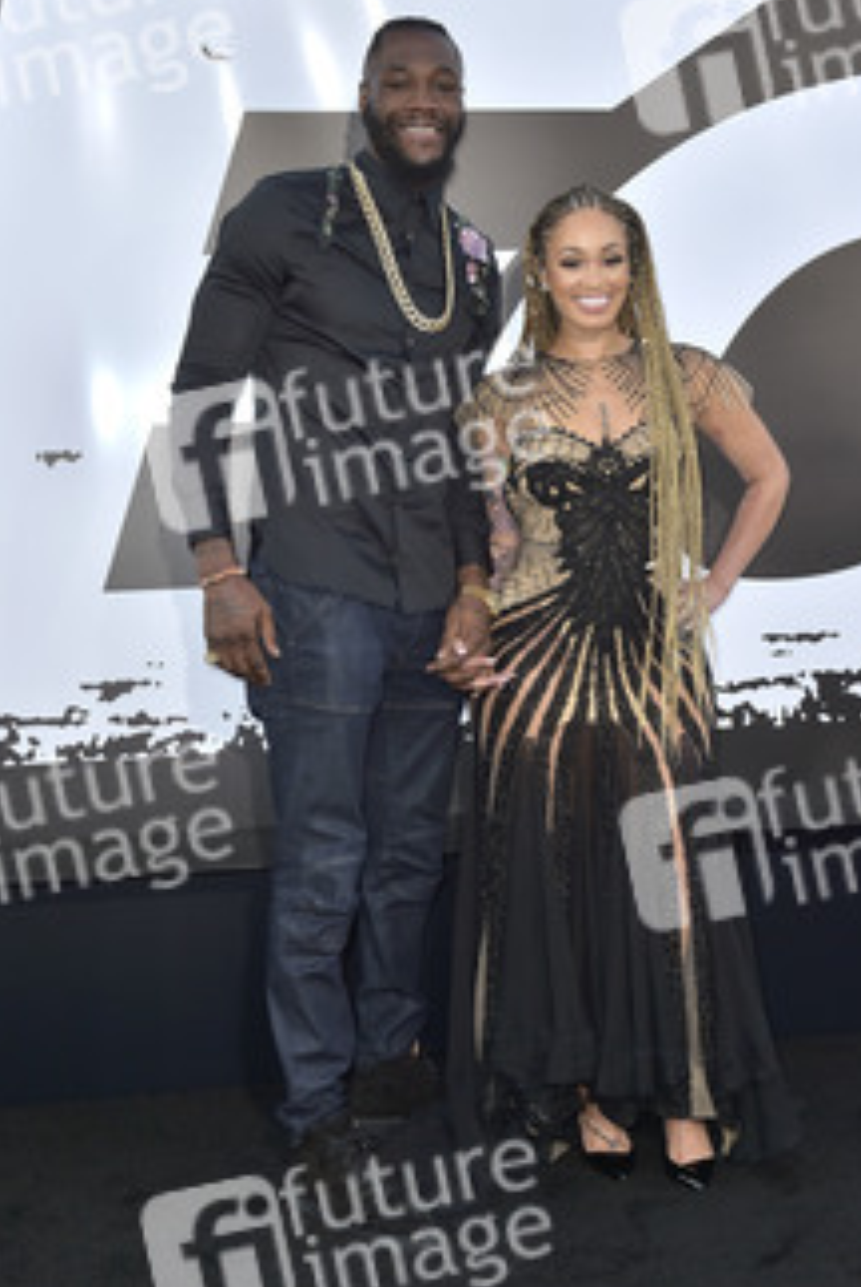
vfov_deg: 41.9
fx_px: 1682
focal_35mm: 47
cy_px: 638
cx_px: 464
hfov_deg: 28.7
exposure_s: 1/250
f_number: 6.3
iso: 250
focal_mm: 38
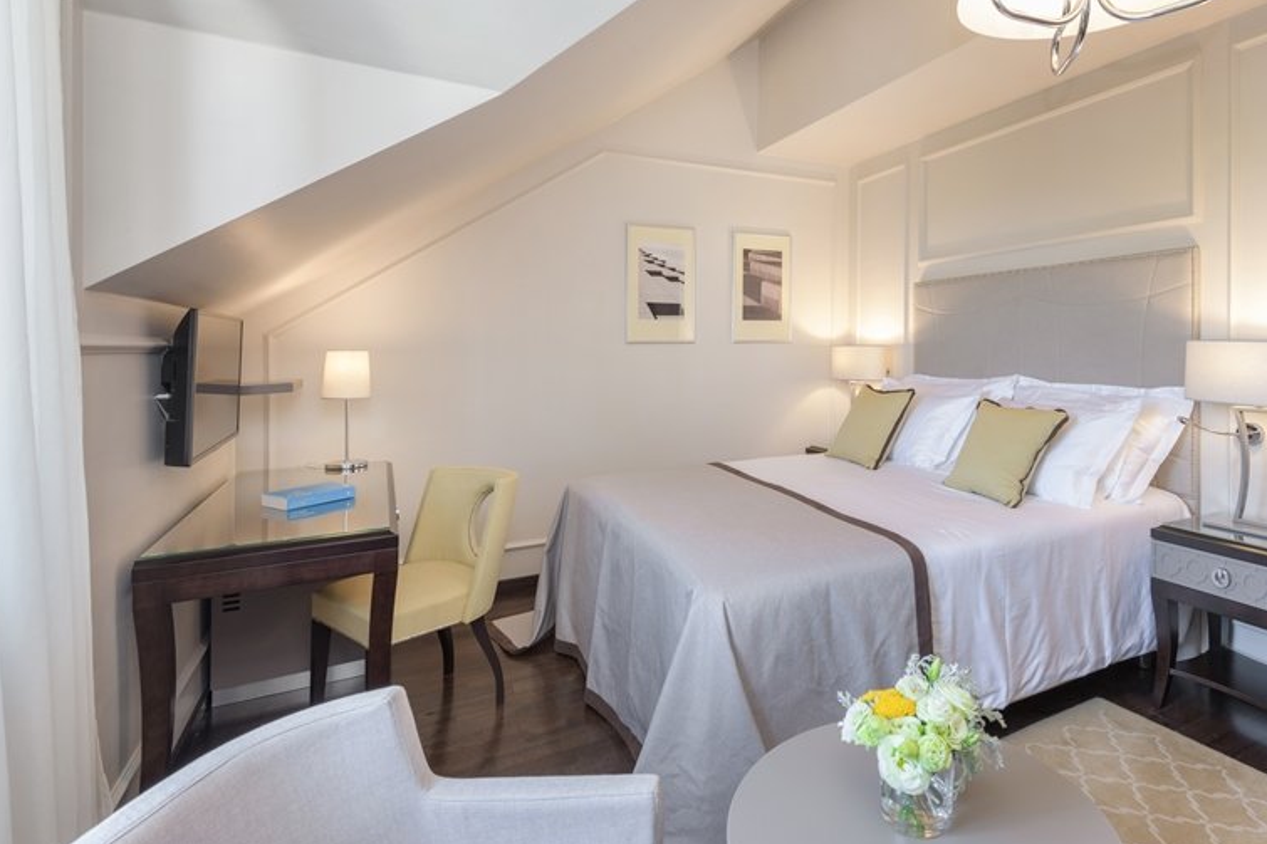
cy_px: 326
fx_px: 669
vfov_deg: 63.8
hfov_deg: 85.9
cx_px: 757
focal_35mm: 19
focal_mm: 14
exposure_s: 1/2.5
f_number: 10
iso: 200
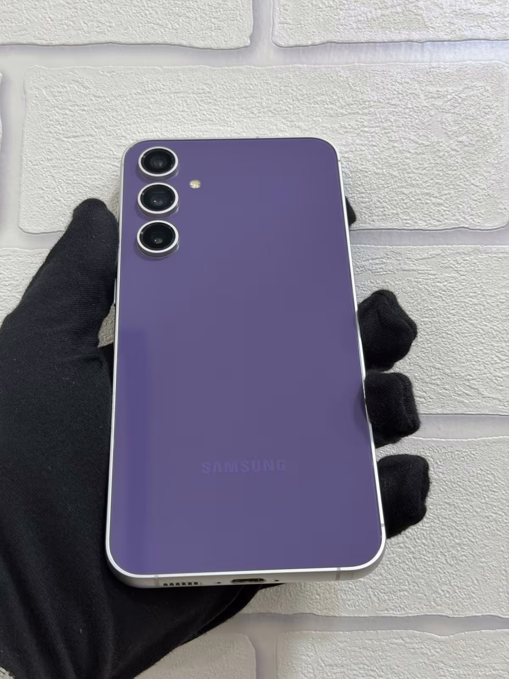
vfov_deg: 39.7
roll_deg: -0.5
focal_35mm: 48
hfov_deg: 30.3
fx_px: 941
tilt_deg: +4.3
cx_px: 254
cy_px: 340
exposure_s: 1/50
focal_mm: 6.76
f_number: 1.78
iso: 64
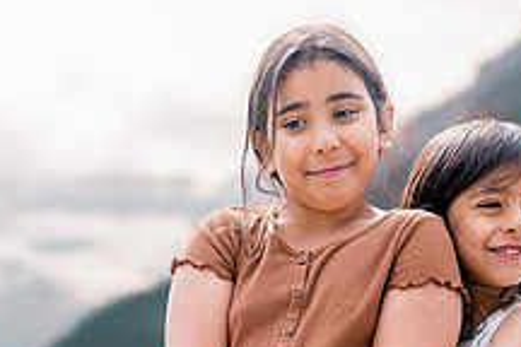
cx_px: 99
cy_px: 461
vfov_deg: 13.9
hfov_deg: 21.4
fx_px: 1360
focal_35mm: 94
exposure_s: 1/4000
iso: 200
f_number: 2
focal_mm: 35
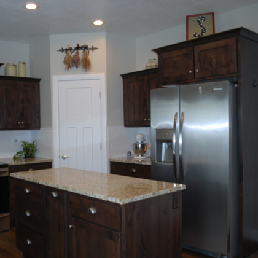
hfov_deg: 46.2
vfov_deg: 47.2
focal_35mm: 35
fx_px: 295
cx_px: 77
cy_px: 131
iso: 200
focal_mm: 18
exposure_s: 1/60
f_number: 3.8
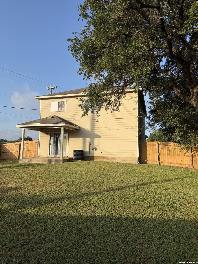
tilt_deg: +5.7
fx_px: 183
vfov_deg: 71.6
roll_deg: -0.7
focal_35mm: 24
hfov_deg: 56.8
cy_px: 132
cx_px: 99
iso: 80
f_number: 1.78
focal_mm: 6.76
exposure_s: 1/3021
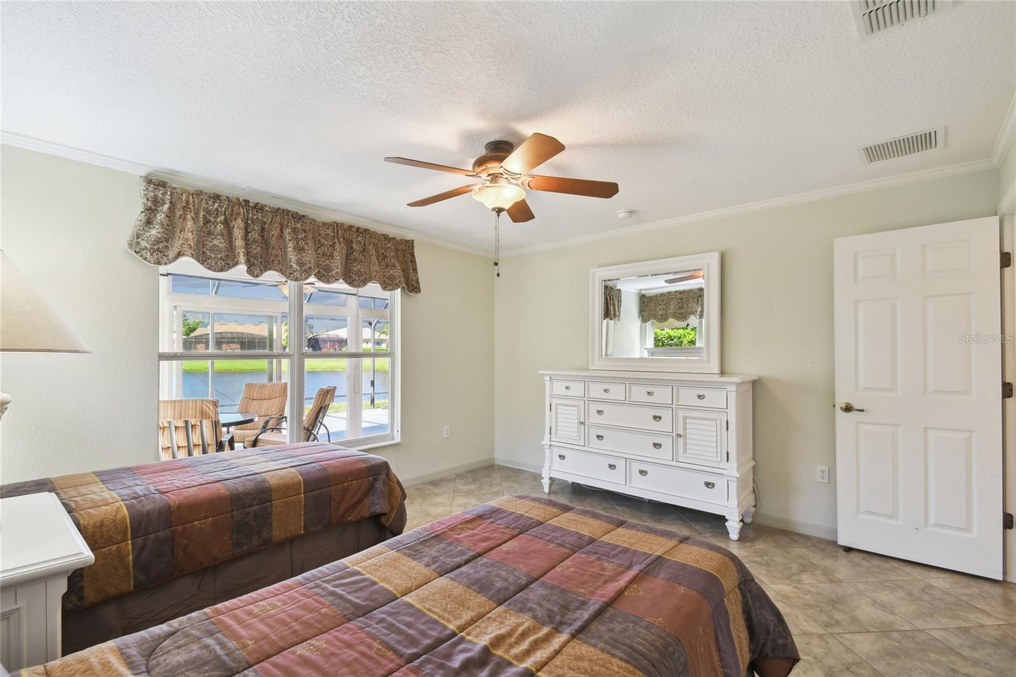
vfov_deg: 77.3
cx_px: 508
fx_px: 423
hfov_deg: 100.4
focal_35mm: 15
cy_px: 338
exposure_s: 1/20
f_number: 7.1
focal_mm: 10
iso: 100
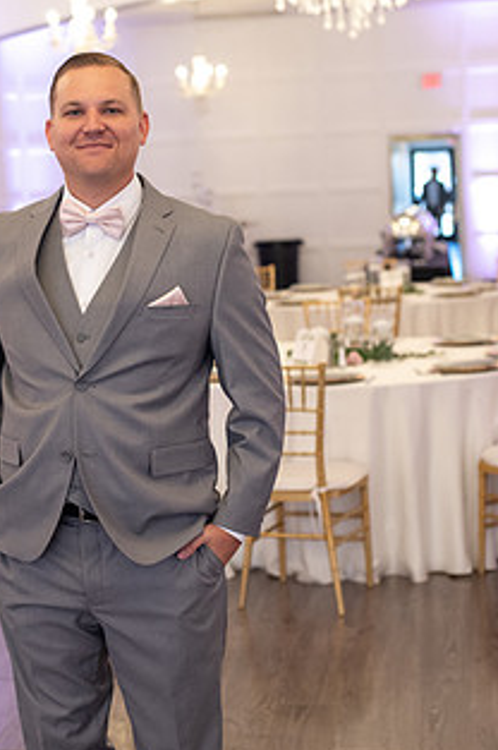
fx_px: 1497
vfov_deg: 28.1
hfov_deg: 18.8
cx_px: 151
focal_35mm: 72
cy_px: 323
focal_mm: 50
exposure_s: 1/250
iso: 1600
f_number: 2.8
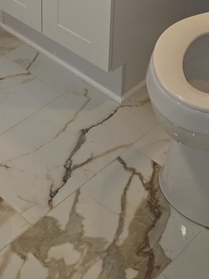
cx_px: -30
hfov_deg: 20.2
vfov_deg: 24.3
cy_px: -94
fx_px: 555
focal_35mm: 69
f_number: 1.4
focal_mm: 6.5
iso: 32
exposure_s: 1/60
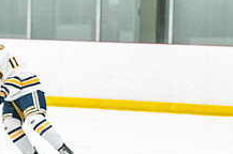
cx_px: -20
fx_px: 1797
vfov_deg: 4.9
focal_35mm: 278
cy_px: 224
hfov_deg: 7.4
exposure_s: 1/800
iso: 3200
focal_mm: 85
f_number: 2.8
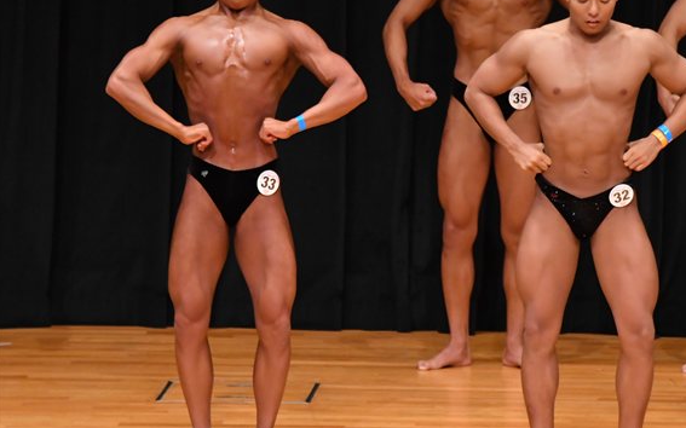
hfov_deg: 5.0
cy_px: 196
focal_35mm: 418
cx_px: 463
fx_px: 7812
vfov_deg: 3.1
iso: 4000
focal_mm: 200
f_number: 5.6
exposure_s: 1/400
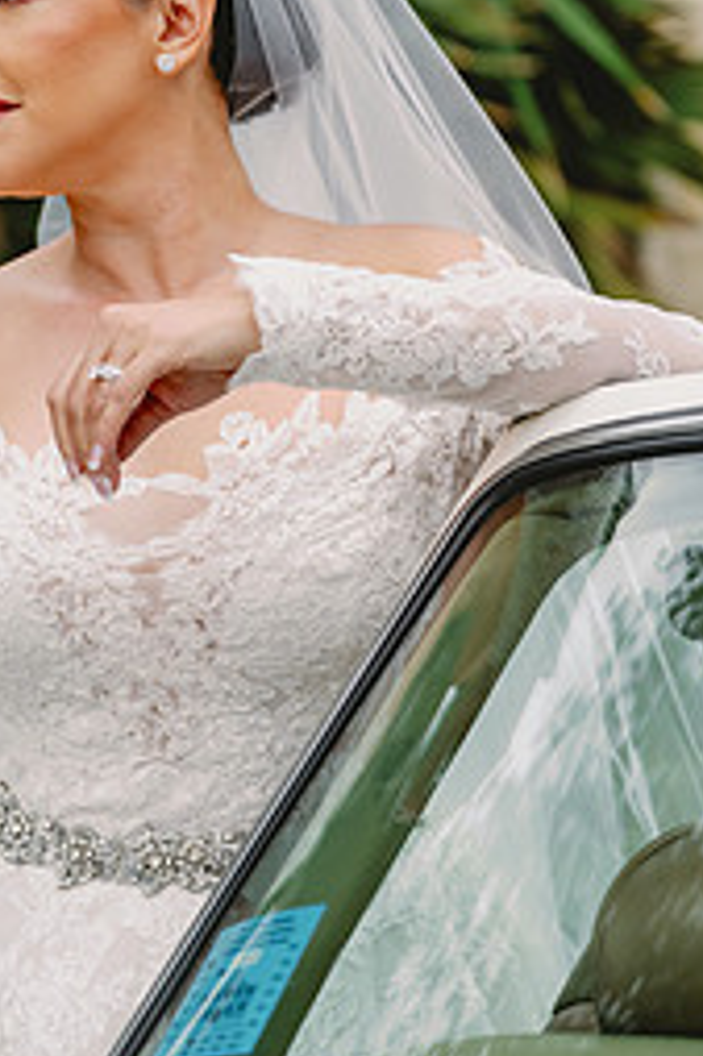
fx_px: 3637
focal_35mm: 124
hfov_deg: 11.0
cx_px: 112
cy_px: 516
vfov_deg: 16.5
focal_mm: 70
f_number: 2.8
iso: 400
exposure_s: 1/500
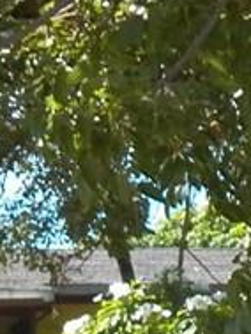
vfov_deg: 8.2
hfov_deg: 6.2
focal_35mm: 237
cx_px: -74
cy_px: 488
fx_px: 2289
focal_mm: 4.9
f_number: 4
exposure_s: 1/400
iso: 125
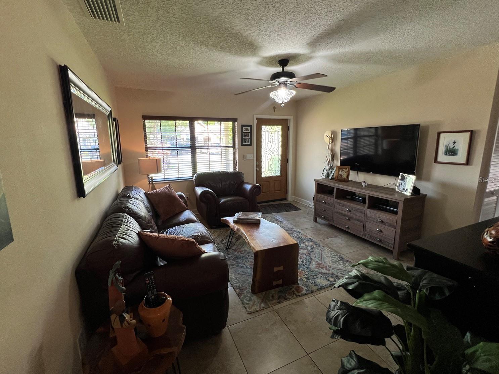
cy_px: 180
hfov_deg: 102.0
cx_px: 242
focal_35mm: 14
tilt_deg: -10.8
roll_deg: +0.7
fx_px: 202
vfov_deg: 85.6
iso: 160
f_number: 1.8
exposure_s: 1/99
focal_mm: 1.57
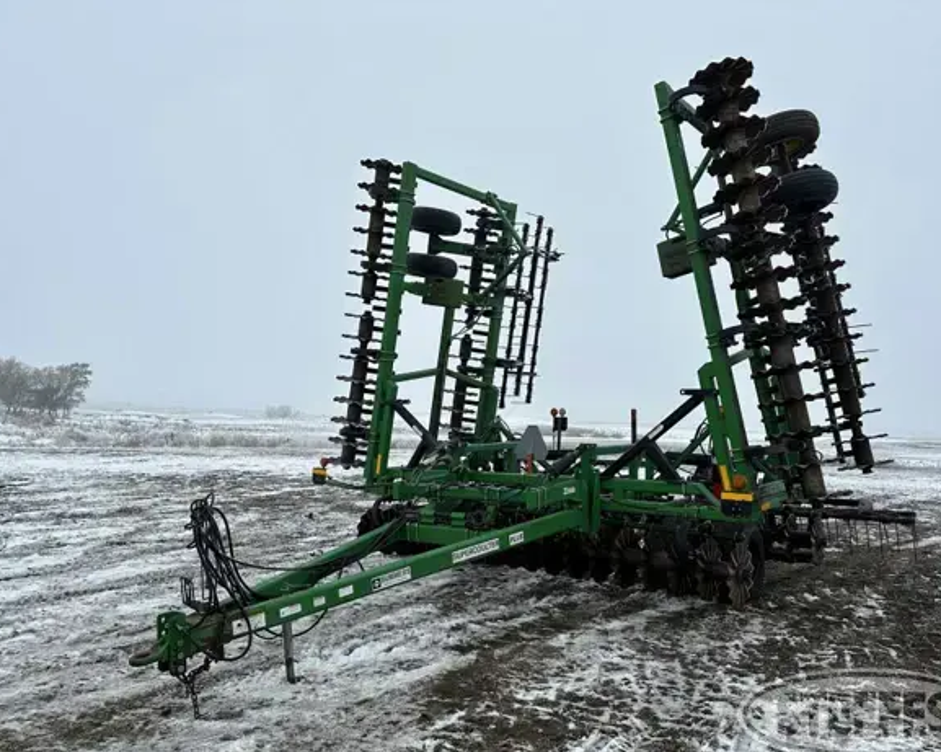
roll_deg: -1.6
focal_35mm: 26
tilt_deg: +3.7
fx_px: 724
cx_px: 504
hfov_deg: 66.0
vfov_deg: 54.9
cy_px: 388
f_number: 1.78
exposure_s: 1/2203
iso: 80
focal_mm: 6.86
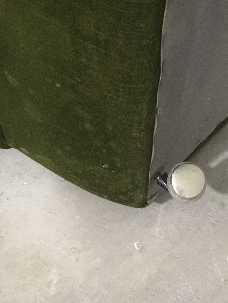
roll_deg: +0.9
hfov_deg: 29.0
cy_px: 56
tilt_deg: -37.4
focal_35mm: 49
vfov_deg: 37.4
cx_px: 186
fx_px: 430
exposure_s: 1/17
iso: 640
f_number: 2.2
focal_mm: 4.15
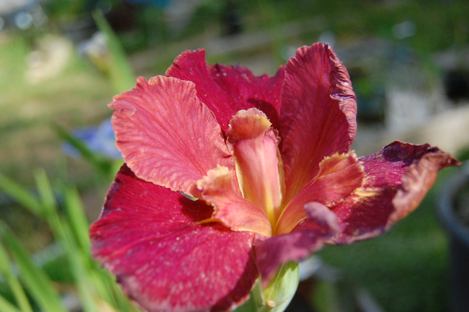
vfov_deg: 28.6
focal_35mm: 47
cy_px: 180
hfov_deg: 41.9
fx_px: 612
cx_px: 221
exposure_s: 1/2500
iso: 800
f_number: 4
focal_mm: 24
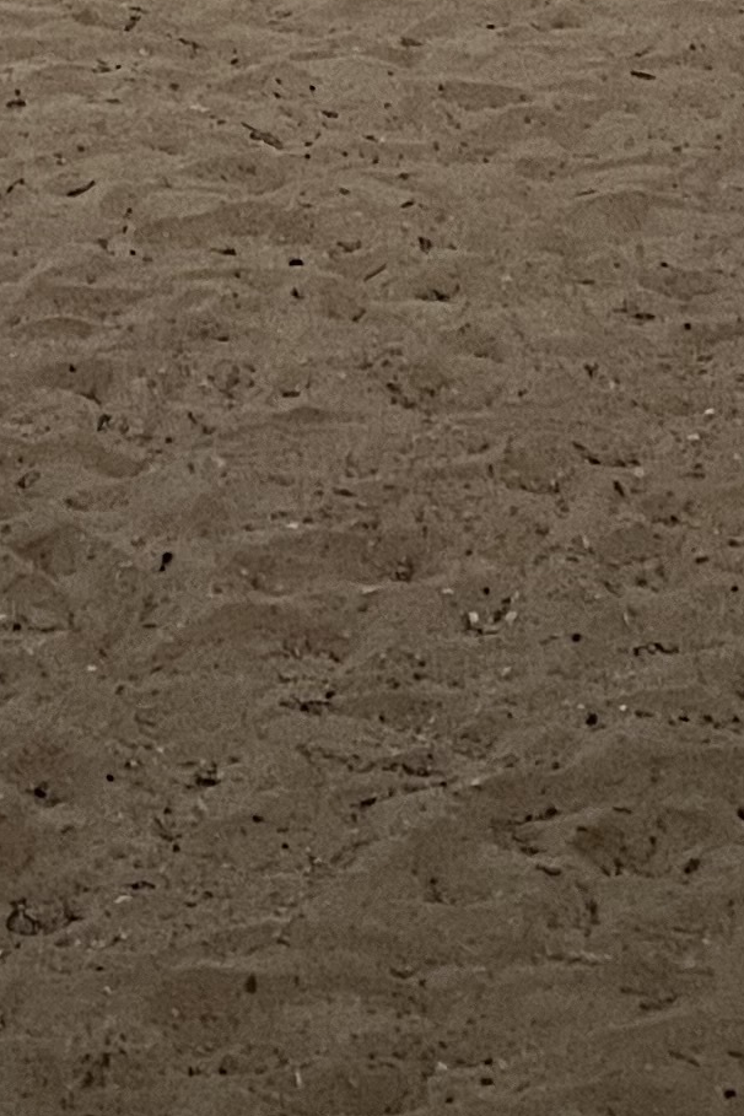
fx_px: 3720
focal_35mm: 120
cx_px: -152
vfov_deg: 13.8
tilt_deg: +2.5
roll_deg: -3.3
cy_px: -1295
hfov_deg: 11.2
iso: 500
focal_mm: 5.1
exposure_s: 1/40
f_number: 1.6
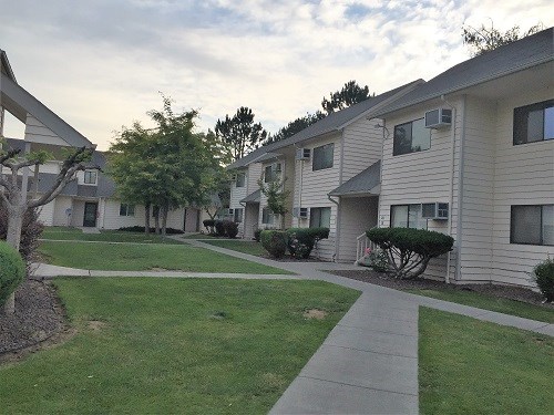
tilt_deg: +2.7
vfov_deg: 48.2
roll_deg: -3.5
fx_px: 464
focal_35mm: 29
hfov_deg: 61.7
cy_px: 208
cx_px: 277
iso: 32
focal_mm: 4.15
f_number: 2.2
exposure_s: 1/542
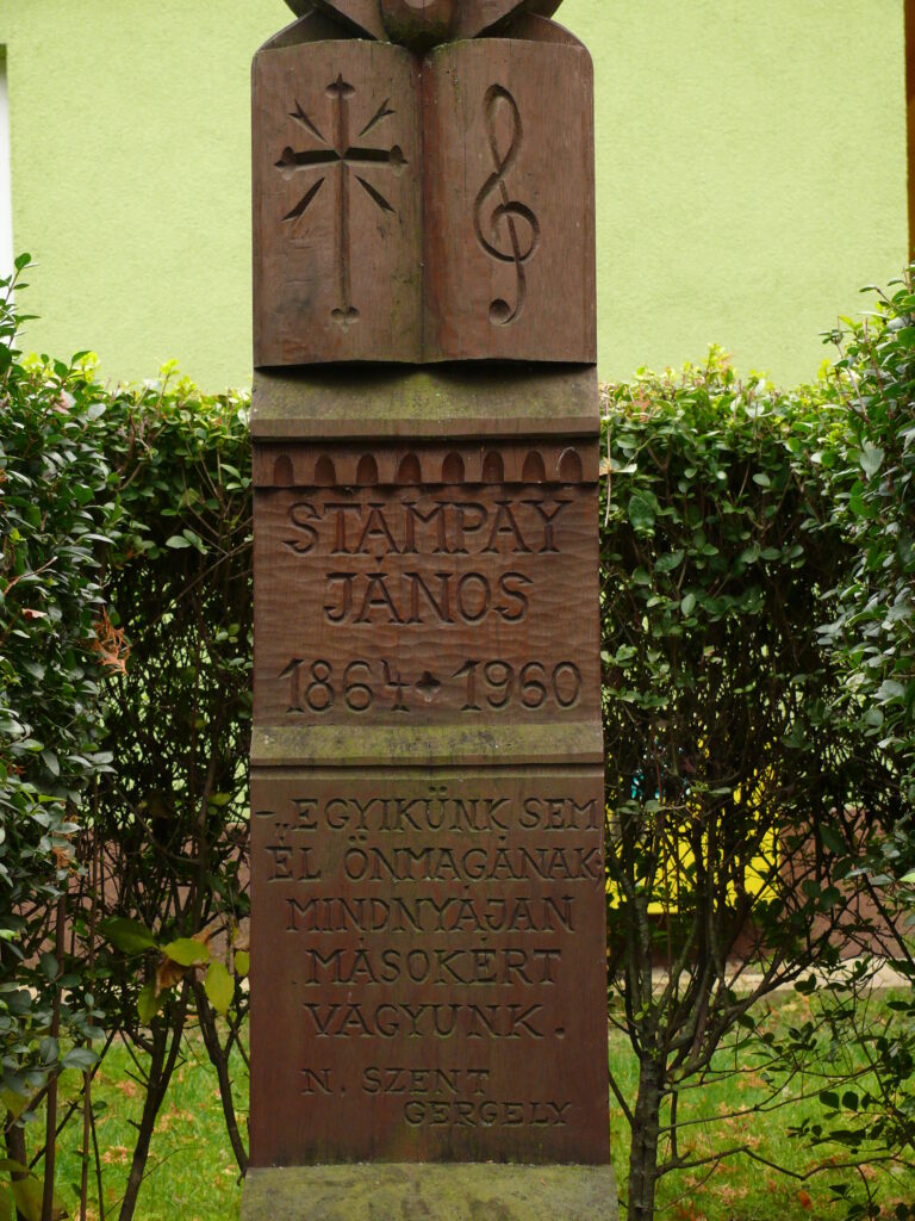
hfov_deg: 25.7
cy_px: 610
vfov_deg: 33.8
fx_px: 2009
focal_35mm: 57
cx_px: 458
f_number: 3.2
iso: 200
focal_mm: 12
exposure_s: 1/50
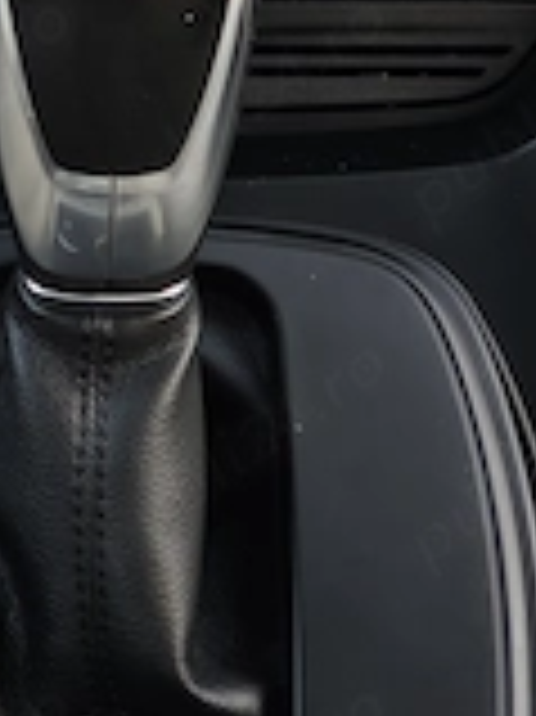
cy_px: 185
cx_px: 81
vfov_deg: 11.2
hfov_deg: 8.4
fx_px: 3639
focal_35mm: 176
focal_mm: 11.5
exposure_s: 1/50
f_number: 1.8
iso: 400
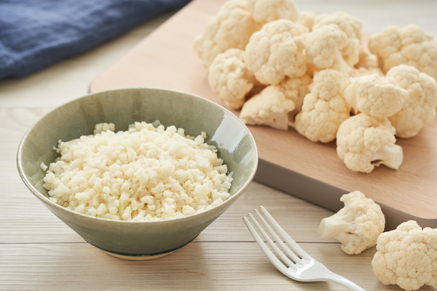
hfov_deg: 15.5
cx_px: 218
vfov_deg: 10.4
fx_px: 1602
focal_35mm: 132
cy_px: 146
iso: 100
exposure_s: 1/125
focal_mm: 132
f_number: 7.1
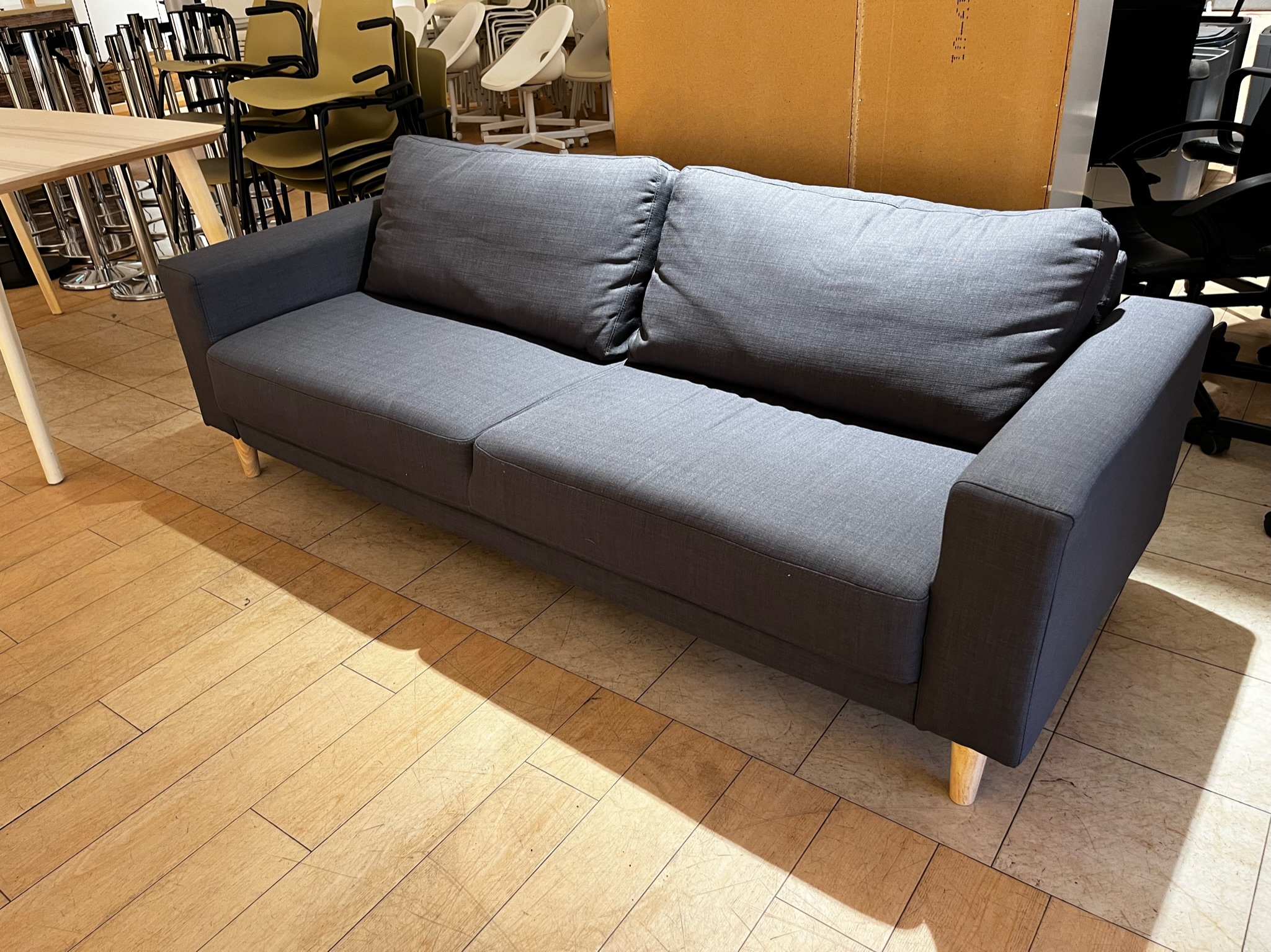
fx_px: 954
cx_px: 636
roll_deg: +2.9
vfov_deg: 53.0
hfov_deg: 67.3
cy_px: 476
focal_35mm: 26
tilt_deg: -30.0
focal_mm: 5.1
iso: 125
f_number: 1.6
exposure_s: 1/50
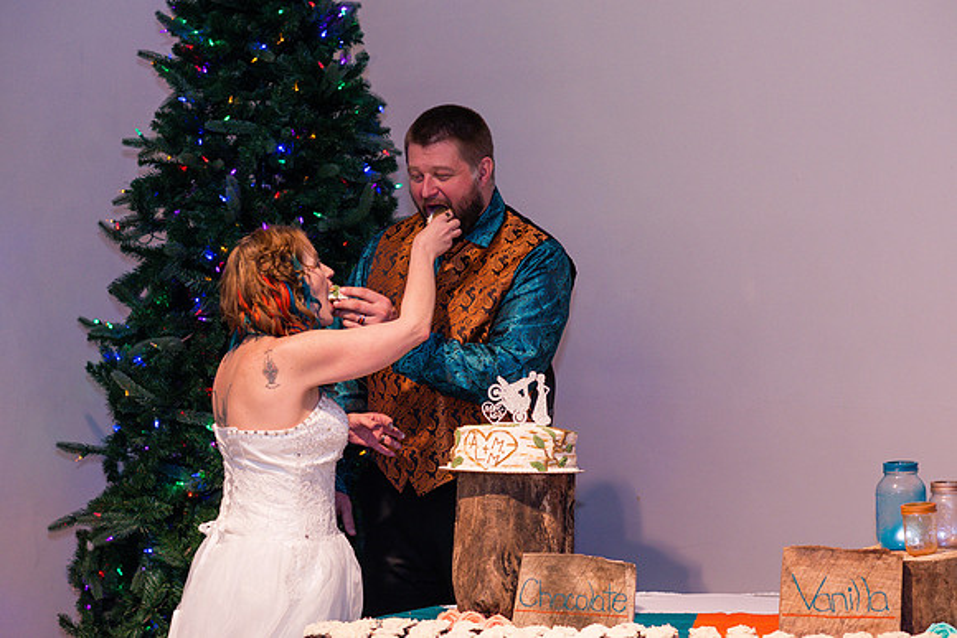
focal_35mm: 85
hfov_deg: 23.9
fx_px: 2260
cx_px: 478
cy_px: 319
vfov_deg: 16.1
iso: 640
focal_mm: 85
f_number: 3.2
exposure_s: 1/200
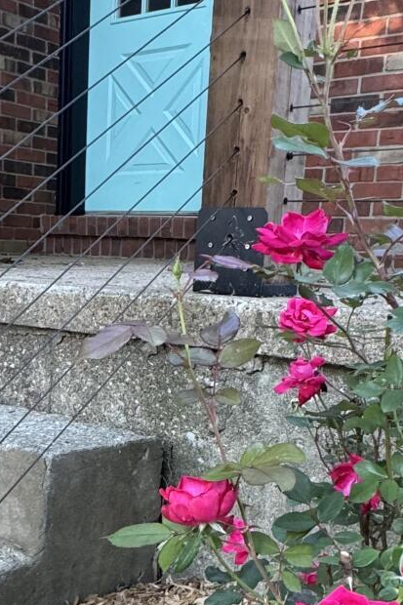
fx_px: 790
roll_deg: -0.7
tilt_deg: -12.1
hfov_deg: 28.3
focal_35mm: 47
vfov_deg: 41.1
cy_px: 428
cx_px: 113
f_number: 2.2
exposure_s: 1/99
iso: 320
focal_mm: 2.22
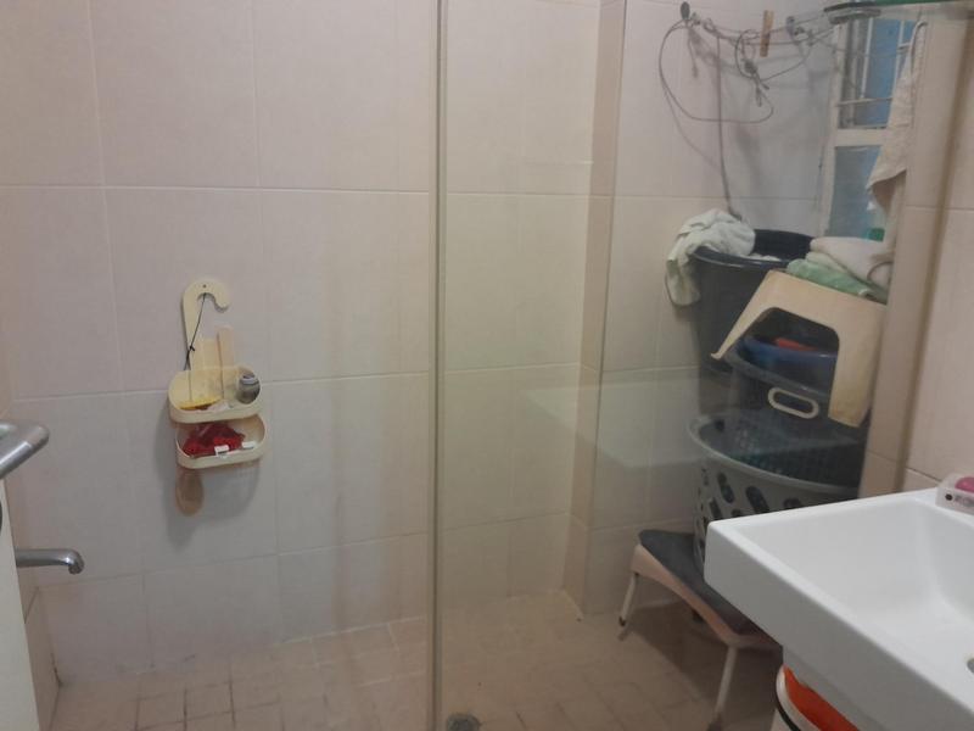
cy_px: 366
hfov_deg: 67.3
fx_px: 732
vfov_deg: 53.1
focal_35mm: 26
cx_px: 487
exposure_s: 1/33
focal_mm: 3.98
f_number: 1.8
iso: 500
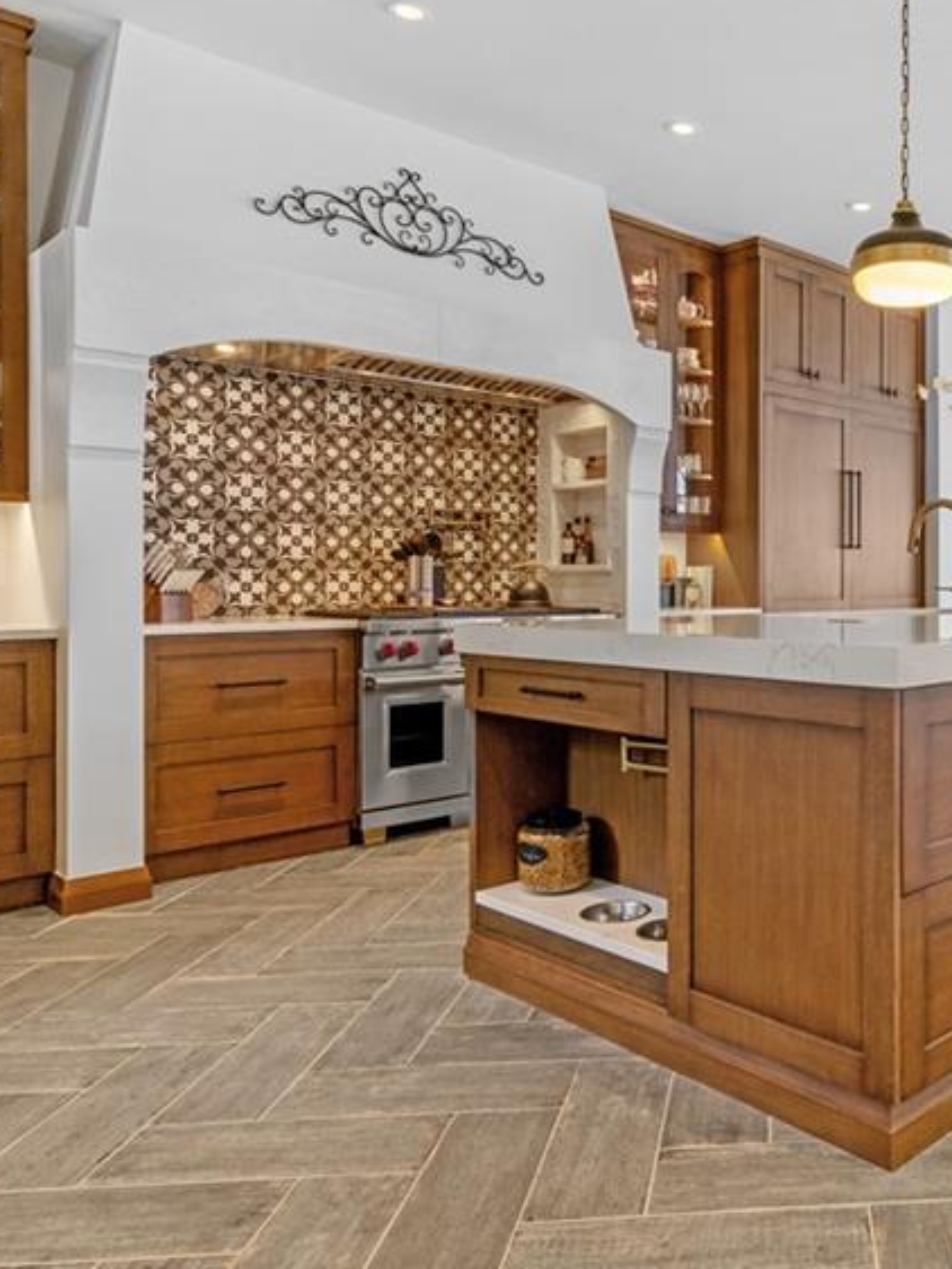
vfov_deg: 63.4
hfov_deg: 44.8
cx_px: 871
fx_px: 1026
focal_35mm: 28
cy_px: 594
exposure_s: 1/15
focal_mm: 16
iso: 400
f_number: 8
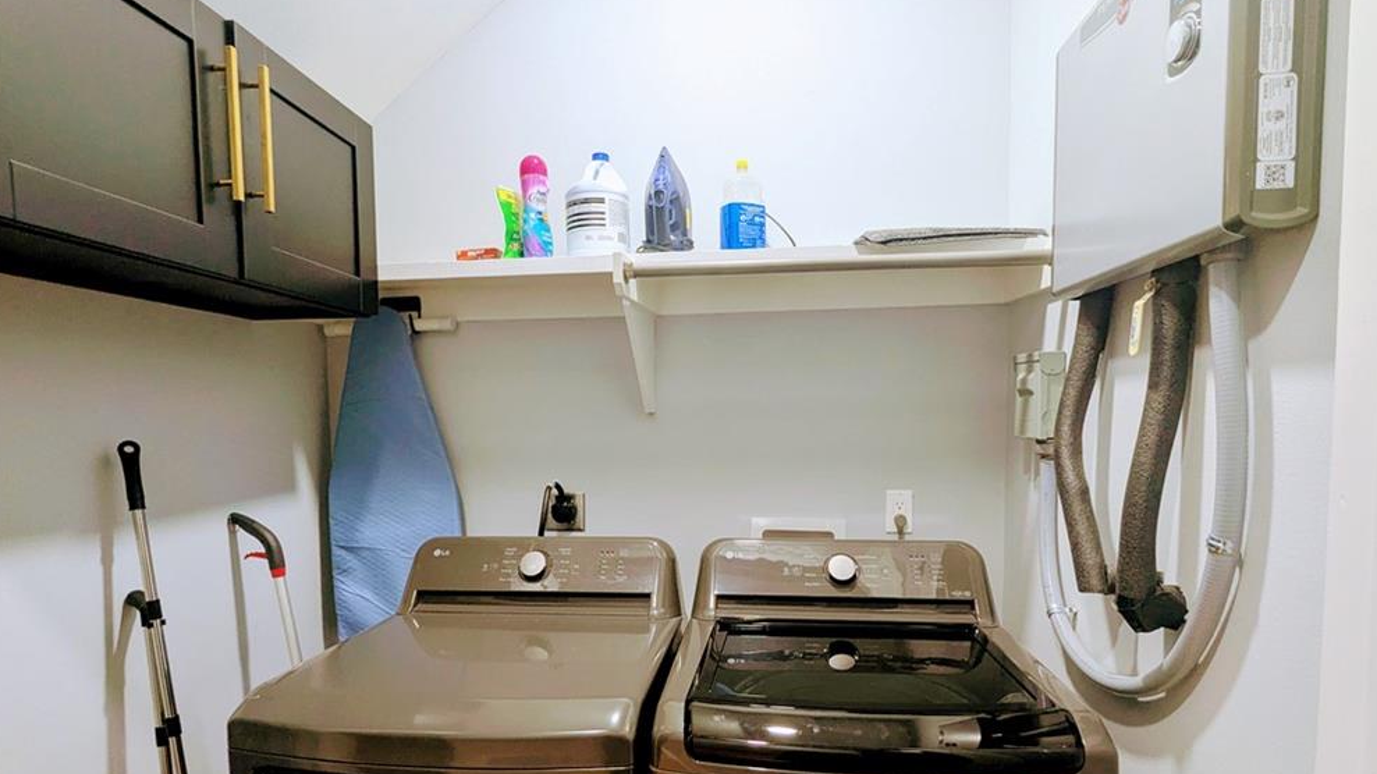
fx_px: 657
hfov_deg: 92.7
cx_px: 700
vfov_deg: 60.6
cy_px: 458
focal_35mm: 18
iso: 153
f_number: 2.2
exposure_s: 1/23.8
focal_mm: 2.35
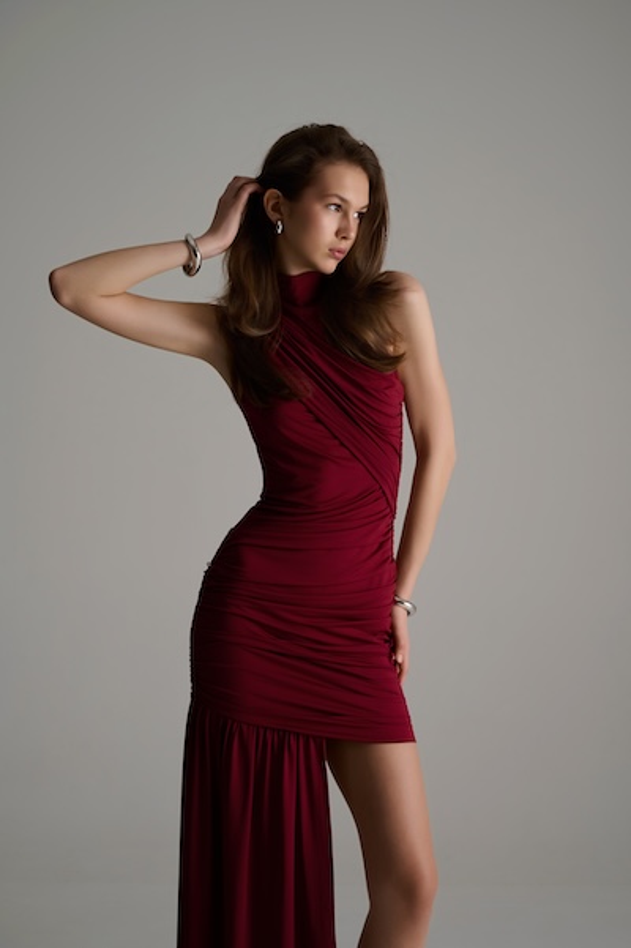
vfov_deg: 35.1
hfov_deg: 23.8
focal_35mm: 57
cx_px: 316
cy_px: 474
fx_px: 1500
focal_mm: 57
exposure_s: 1/125
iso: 100
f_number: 10
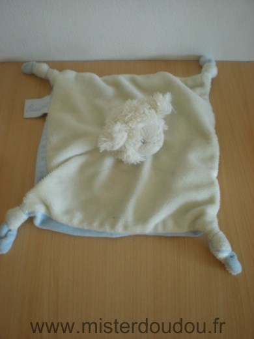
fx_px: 372
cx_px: 127
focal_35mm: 38
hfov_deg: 37.7
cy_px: 170
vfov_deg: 49.0
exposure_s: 1/12.8
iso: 200
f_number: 3.1
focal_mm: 6.3
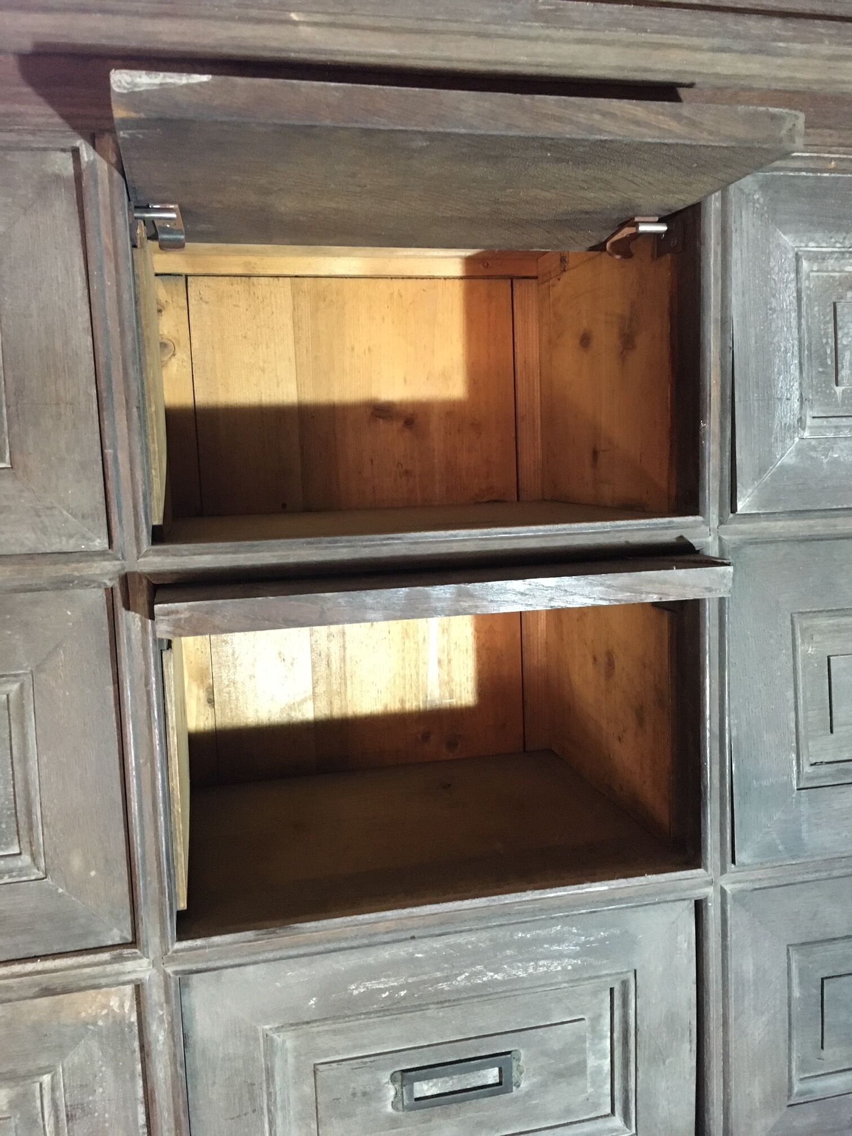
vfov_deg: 61.7
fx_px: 952
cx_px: 426
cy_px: 568
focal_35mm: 29
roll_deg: +1.4
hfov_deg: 48.2
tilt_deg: -8.1
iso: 250
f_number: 2.2
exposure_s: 1/17
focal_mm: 4.15
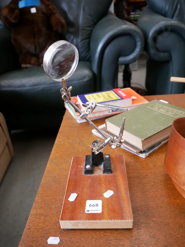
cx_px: 92
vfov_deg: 60.0
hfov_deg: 46.8
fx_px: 214
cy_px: 124
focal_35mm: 30
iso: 1250
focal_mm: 15
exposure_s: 1/60
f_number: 4
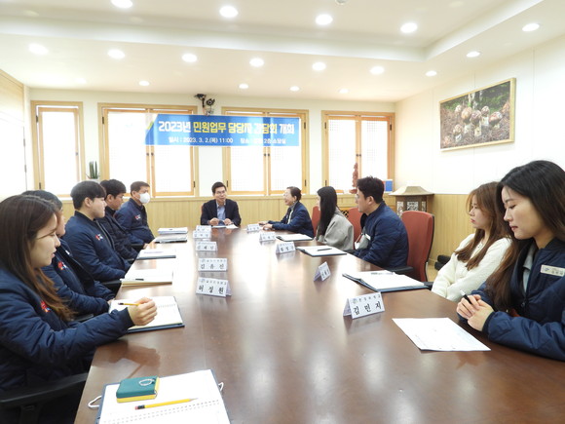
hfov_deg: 71.6
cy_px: 212
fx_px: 392
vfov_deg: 56.8
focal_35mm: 24
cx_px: 282
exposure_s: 1/30
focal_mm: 4.3
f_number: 2.8
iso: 180
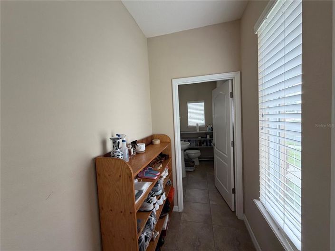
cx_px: 168
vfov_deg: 85.6
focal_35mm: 14
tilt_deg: -1.9
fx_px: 135
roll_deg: +3.1
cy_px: 126
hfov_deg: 102.1
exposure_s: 1/121
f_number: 2.2
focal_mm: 2.22
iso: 125
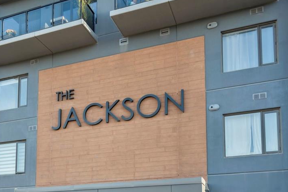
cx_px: 85
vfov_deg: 31.0
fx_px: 344
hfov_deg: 44.4
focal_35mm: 43
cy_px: 128
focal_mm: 30
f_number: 7.1
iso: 320
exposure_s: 1/125
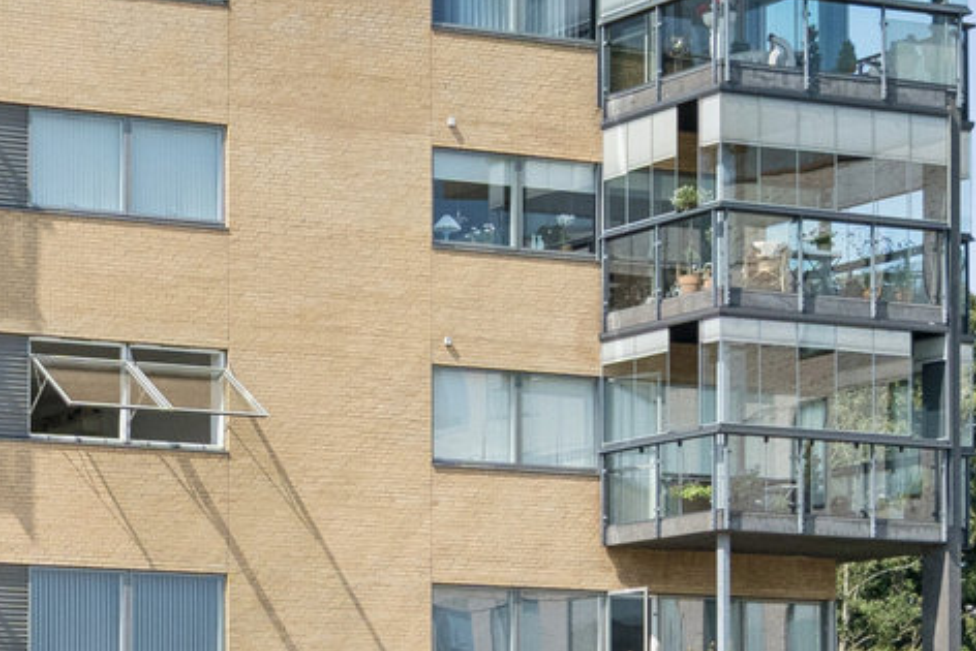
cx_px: -331
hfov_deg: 14.6
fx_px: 3634
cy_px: 717
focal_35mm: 134
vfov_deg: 10.1
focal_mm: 31
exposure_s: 1/2500
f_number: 7.1
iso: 800
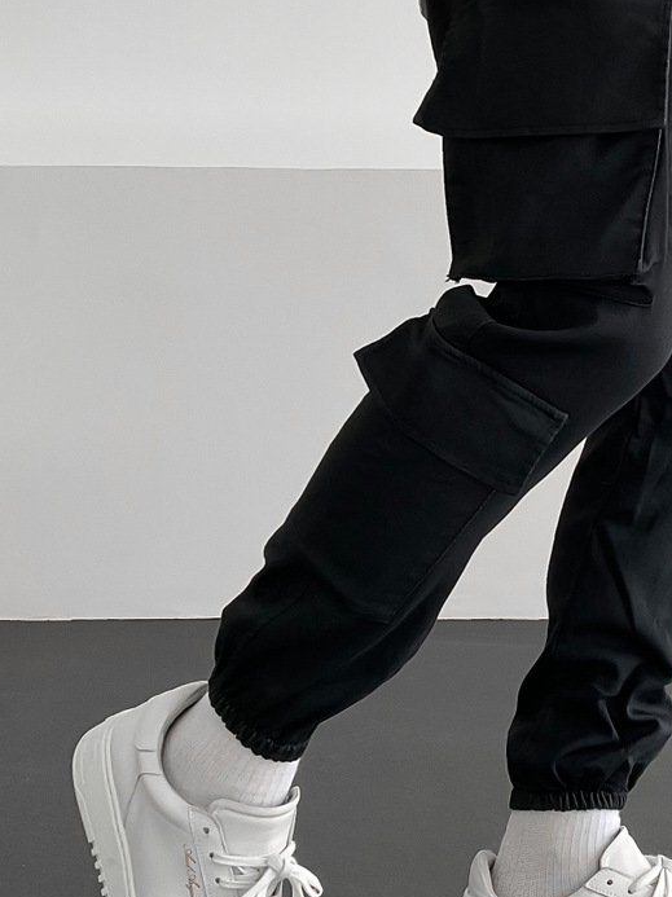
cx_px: 590
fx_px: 1736
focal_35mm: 67
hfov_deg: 21.5
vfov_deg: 28.9
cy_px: 326
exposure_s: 1/120
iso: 32
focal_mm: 3
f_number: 1.8
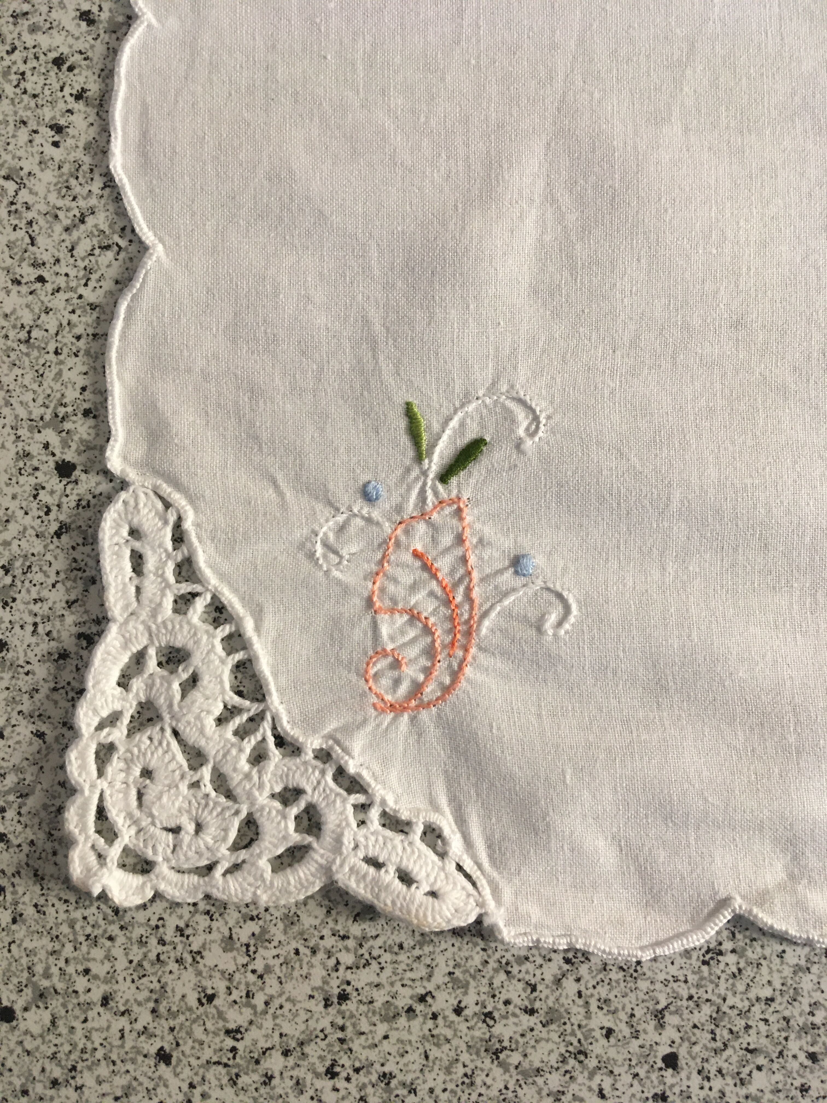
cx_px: 414
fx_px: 924
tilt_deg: -87.3
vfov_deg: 61.7
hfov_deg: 48.2
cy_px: 552
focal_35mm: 29
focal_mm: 4.15
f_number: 2.2
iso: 125
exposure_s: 1/33
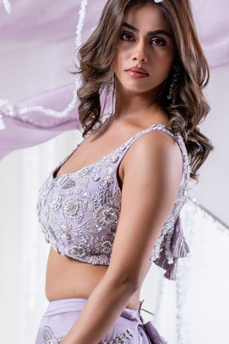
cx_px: 145
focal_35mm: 188
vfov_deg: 10.8
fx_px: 1795
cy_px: 409
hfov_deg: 7.3
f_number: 1.3
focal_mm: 50
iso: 125
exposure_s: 1/160
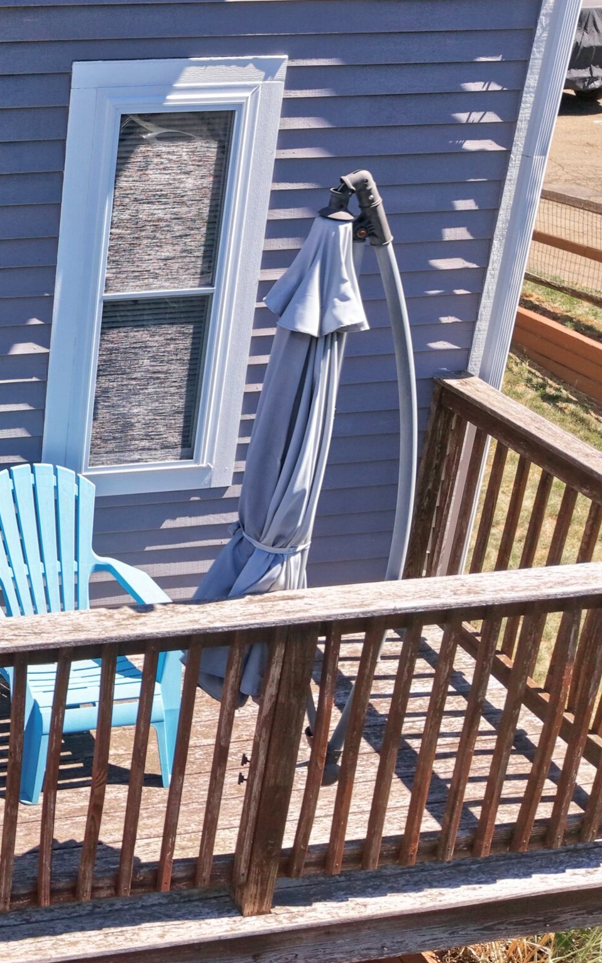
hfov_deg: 22.5
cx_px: -194
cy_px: 383
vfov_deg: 39.4
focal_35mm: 51
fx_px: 1338
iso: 200
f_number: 1.8
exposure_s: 1/1500
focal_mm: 8.7
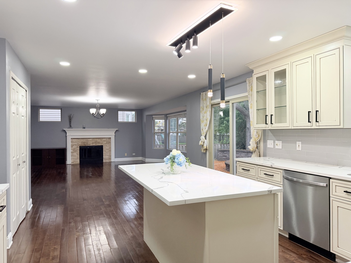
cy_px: 132
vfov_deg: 56.8
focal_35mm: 24
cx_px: 176
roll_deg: +0.2
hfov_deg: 71.6
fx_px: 243
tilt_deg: -0.2
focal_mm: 6.76
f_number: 1.78
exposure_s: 1/132
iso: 160
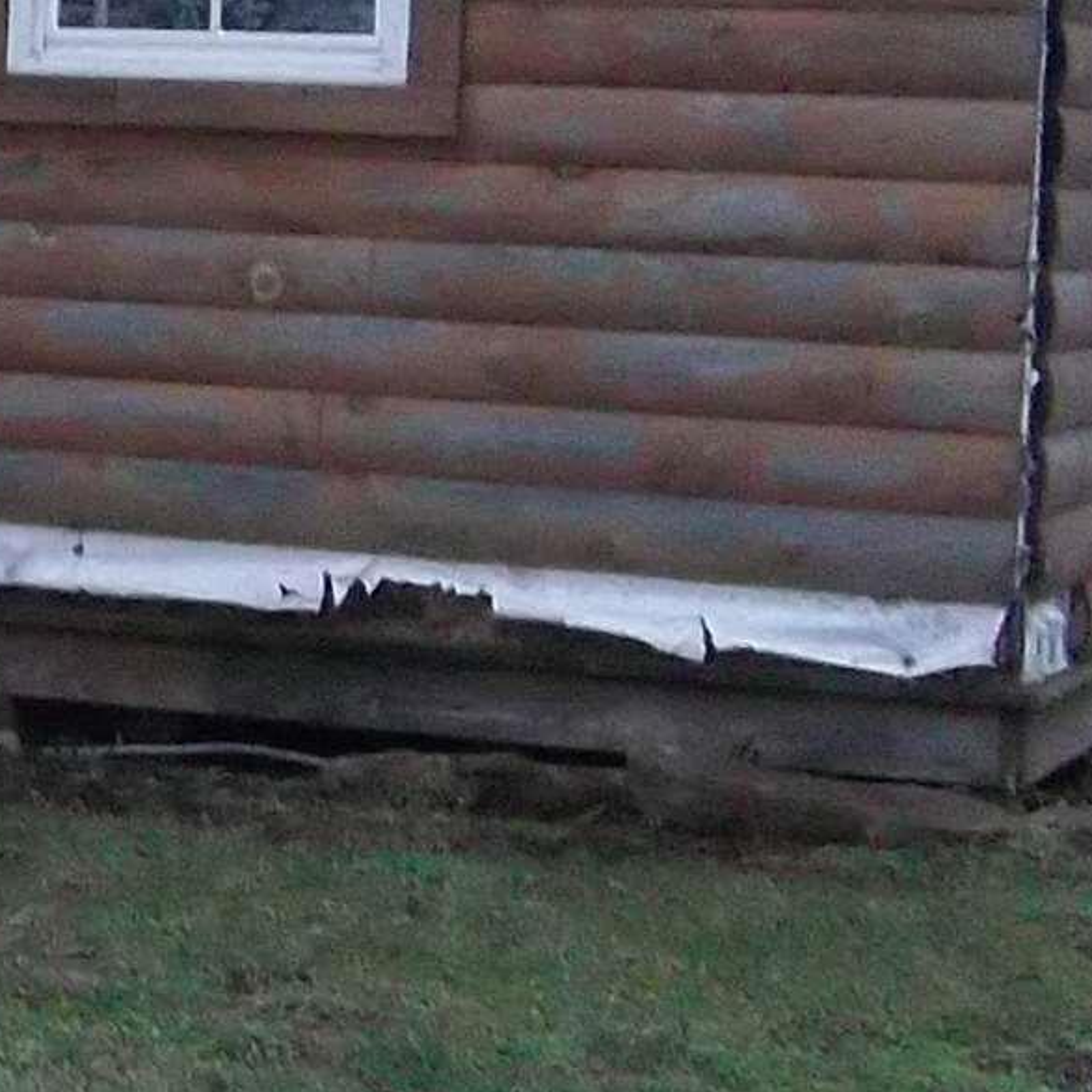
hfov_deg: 12.3
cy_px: 234
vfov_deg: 13.9
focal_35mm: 125
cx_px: -1098
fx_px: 4461
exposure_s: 1/40
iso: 320
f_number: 3.5
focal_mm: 4.9
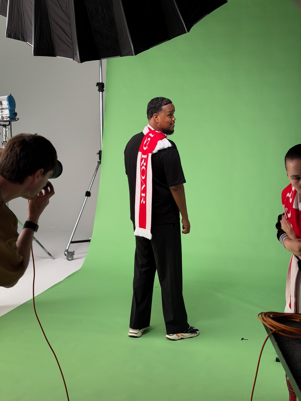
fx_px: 557
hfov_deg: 30.3
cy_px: 200
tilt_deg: -6.5
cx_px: 150
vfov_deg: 39.7
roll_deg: +0.1
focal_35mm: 48
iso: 50
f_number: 1.78
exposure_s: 1/150
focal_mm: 6.76
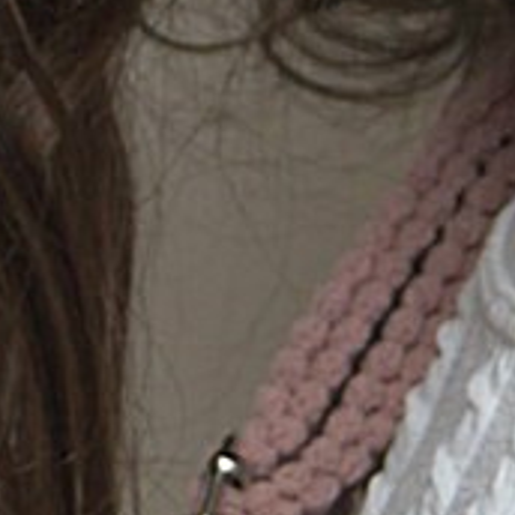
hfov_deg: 2.9
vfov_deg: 2.9
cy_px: 260
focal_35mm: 601
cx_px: 317
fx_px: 10124
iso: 160
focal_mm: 45
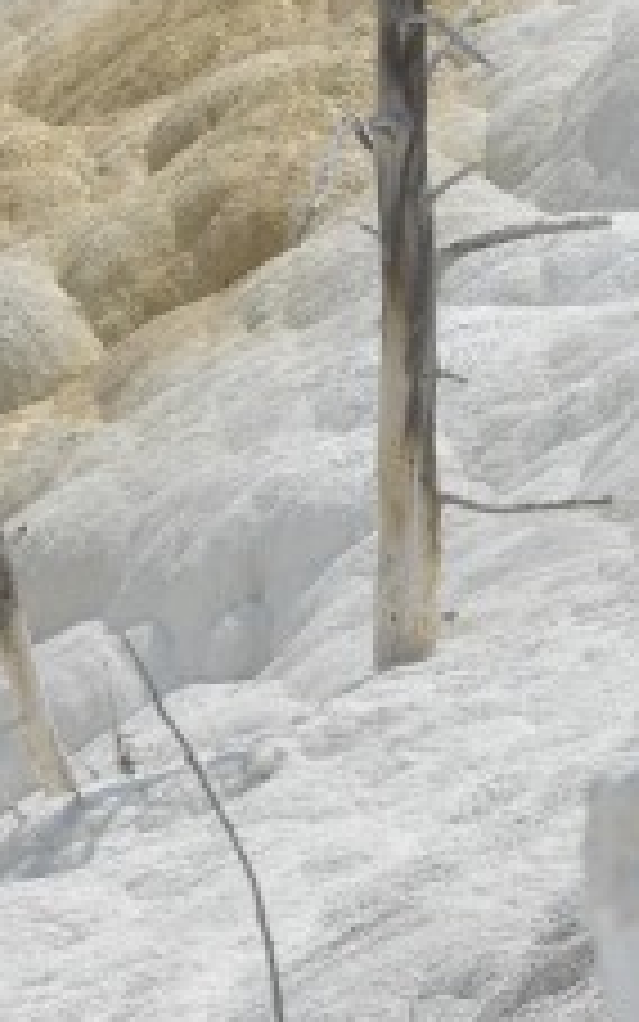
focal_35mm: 461
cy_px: 38
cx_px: 72
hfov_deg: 2.9
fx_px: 12837
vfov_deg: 4.6
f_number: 7.1
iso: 100
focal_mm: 190
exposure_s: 1/500
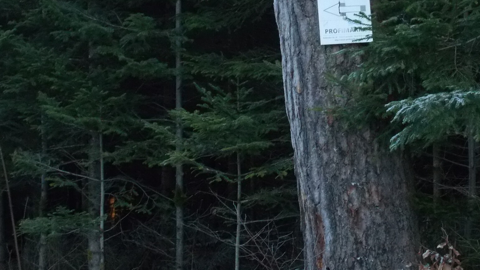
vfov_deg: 9.4
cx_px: 354
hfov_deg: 16.6
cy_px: 17
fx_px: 1642
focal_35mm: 129
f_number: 5.8
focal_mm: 13.5
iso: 320
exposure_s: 1/60
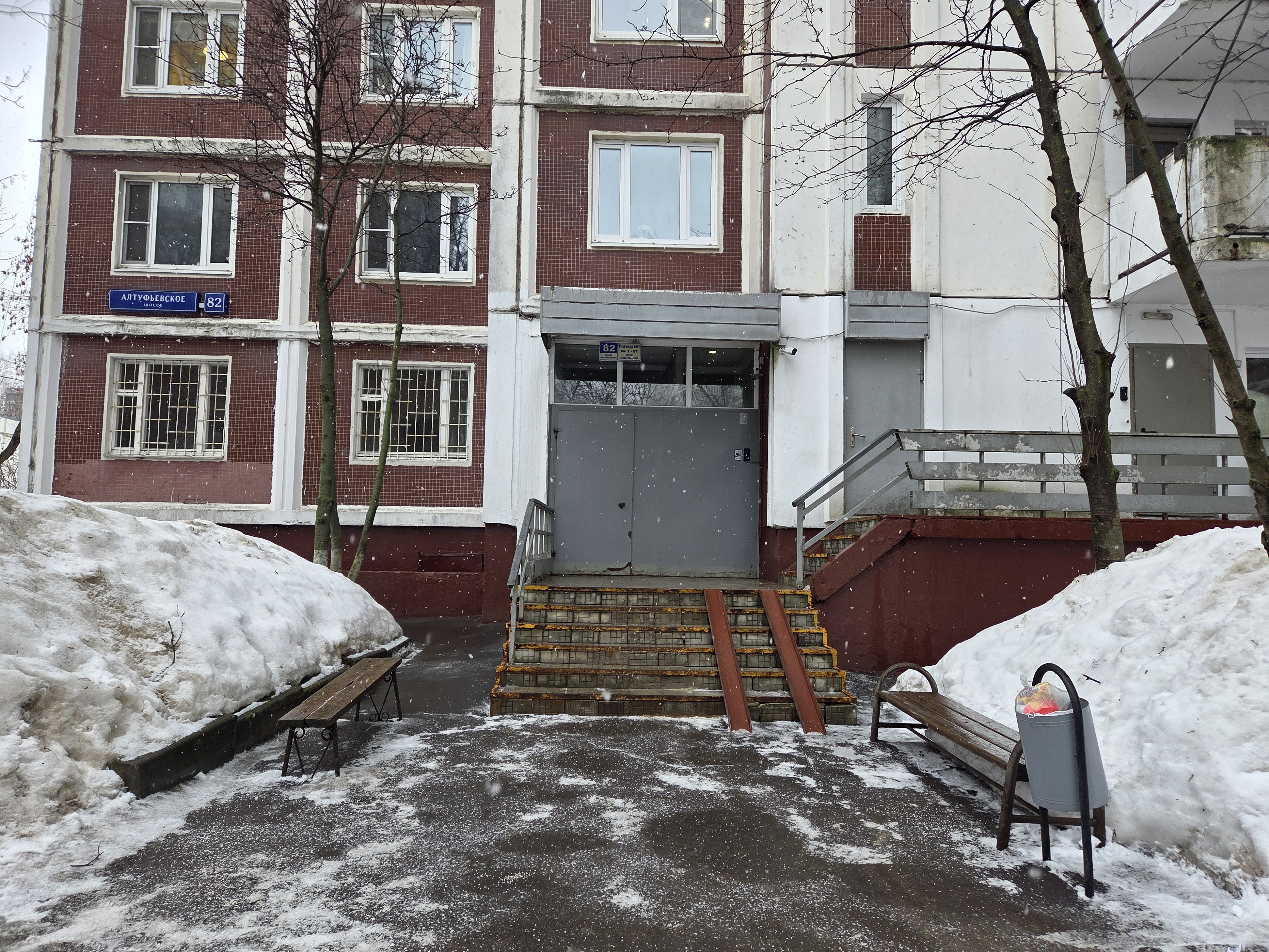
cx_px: 634
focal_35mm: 23
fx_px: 843
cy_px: 476
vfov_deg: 58.9
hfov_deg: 73.9
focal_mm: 5.4
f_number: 1.8
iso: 80
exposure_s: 1/180
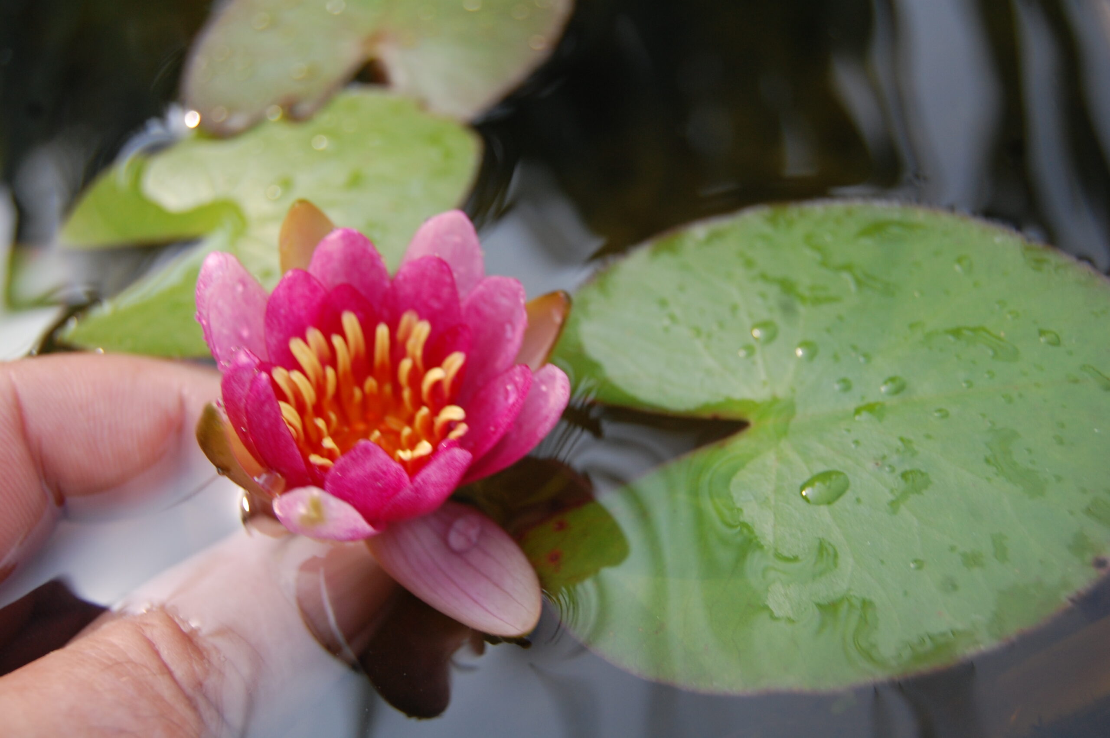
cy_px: 369
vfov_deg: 25.7
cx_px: 555
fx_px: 1617
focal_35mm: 52
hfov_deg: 37.9
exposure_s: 1/125
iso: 280
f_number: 5.6
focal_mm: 35
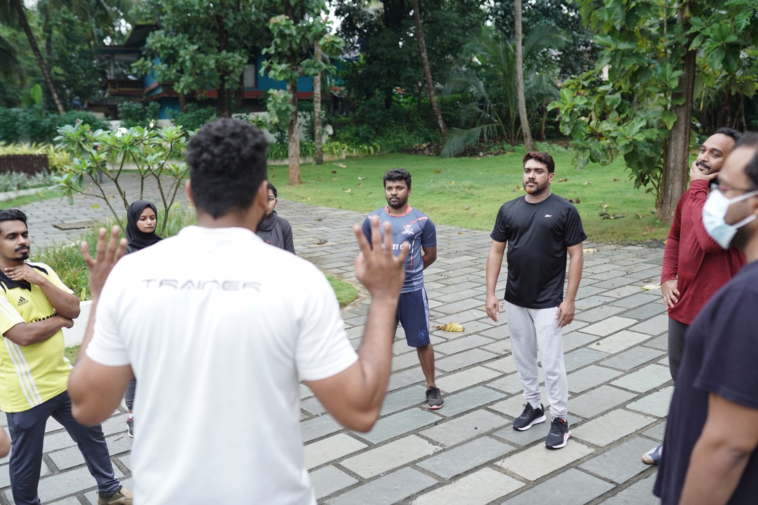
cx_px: 379
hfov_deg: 54.4
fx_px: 737
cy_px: 252
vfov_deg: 37.9
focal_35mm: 35
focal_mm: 35
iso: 250
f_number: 2.5
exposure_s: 1/160
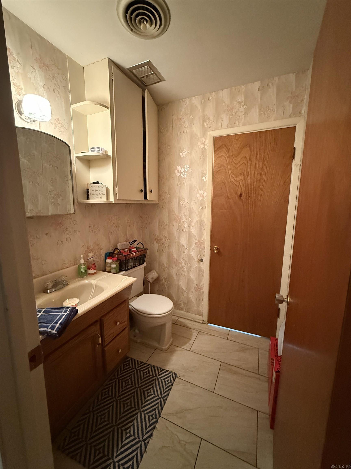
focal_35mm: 14
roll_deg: -0.4
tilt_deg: -8.4
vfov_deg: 102.1
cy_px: 234
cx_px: 176
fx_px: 189
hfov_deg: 85.7
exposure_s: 1/40
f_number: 2.2
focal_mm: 2.22
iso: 1000
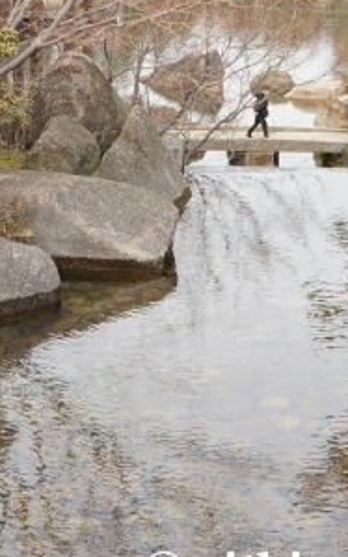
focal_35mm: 92
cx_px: 199
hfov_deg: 14.2
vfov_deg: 21.8
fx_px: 1395
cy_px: 4
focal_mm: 18
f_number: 5.6
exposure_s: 1/100
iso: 200
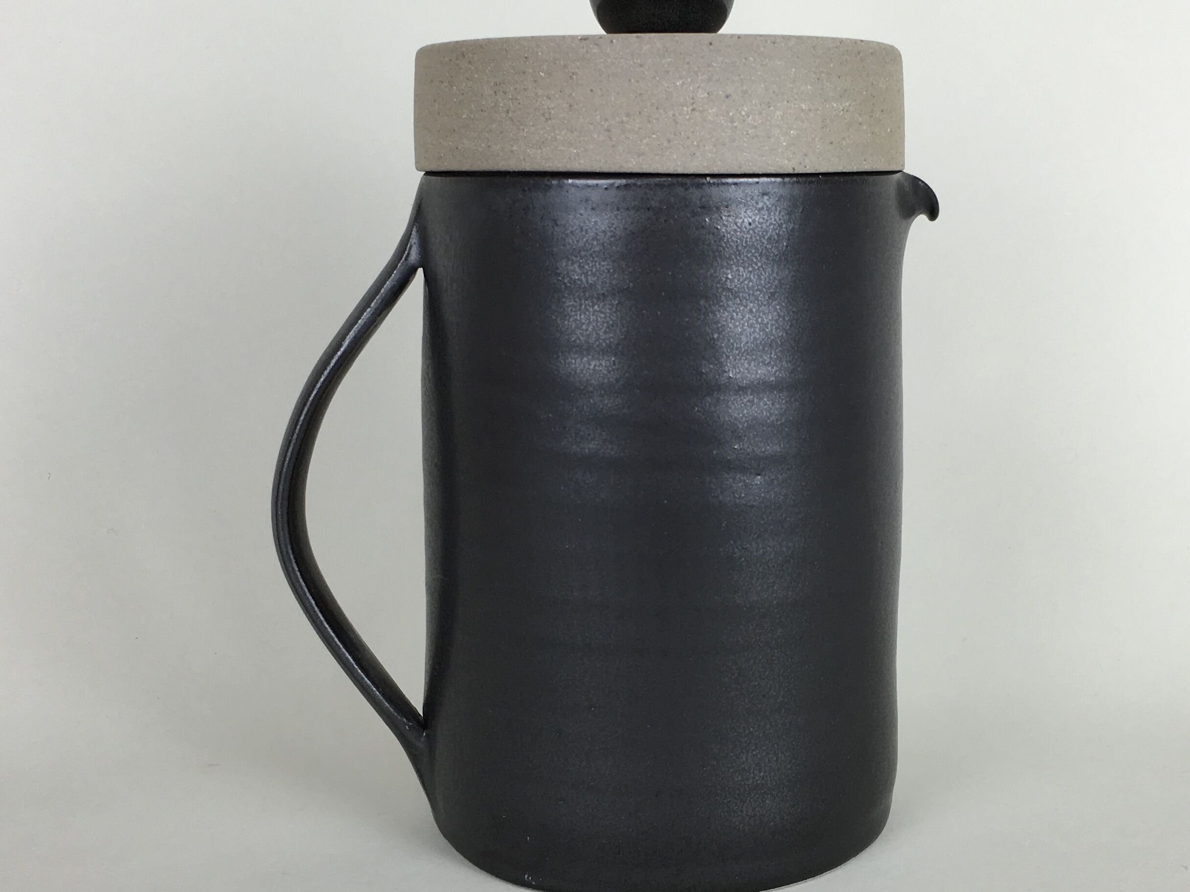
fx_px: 1650
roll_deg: +0.4
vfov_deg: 30.3
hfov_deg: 39.6
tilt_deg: -9.6
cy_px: 448
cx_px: 680
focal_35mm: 48
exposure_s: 1/50
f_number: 2.2
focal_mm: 4.15
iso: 32
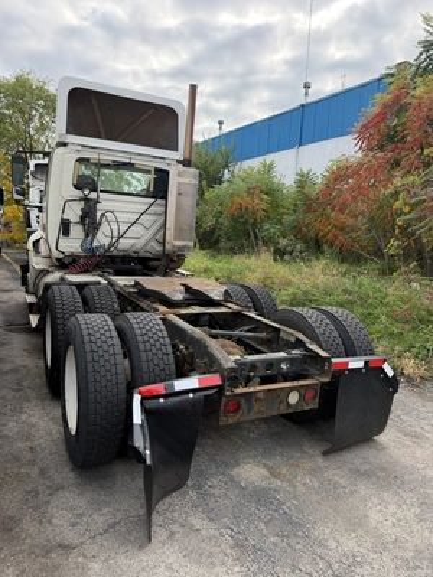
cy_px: 288
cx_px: 216
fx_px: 400
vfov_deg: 71.6
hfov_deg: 56.8
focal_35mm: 24
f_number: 1.78
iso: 100
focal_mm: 6.76
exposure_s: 1/1437
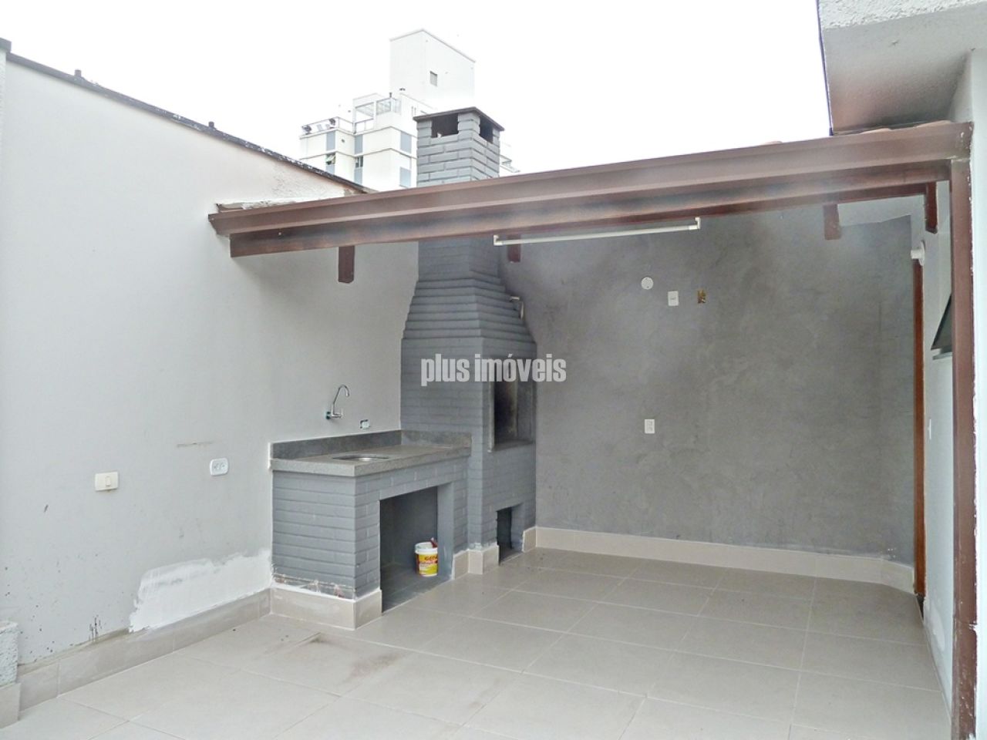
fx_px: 713
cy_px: 370
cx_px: 494
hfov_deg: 69.4
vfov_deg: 54.9
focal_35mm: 25
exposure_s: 1/100
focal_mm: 4.1
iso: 125
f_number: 3.5
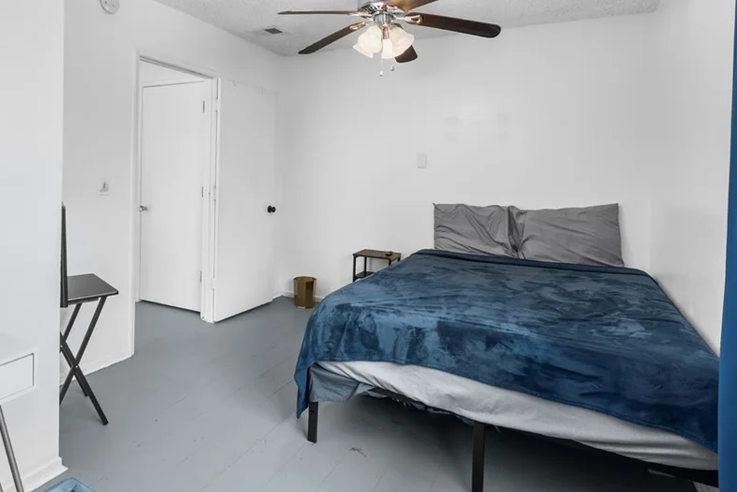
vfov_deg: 56.4
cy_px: 177
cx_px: 307
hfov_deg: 77.9
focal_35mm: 22
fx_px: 451
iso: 400
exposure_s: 1/4
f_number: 8
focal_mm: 17
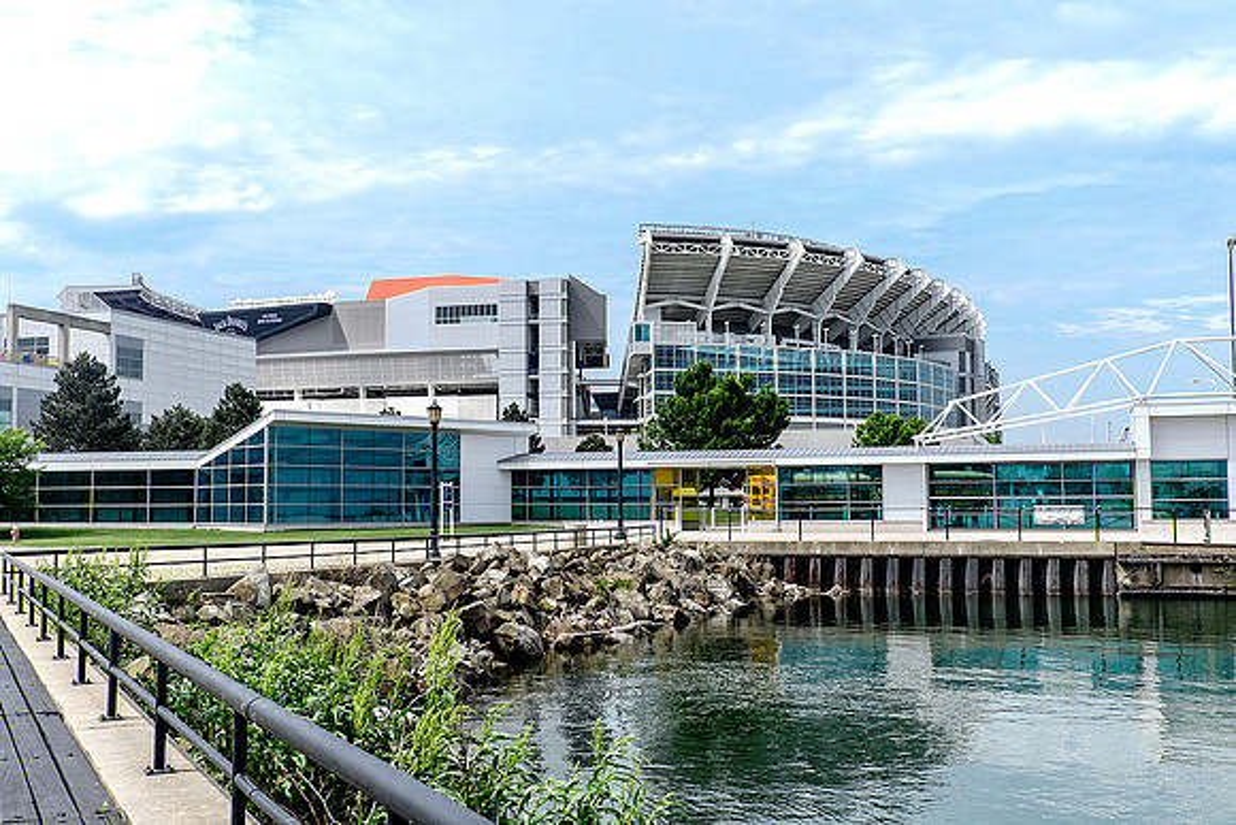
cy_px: 412
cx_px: 618
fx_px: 1236
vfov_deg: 36.9
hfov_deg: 53.1
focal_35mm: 36
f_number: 8
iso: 400
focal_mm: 24.3
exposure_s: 1/900
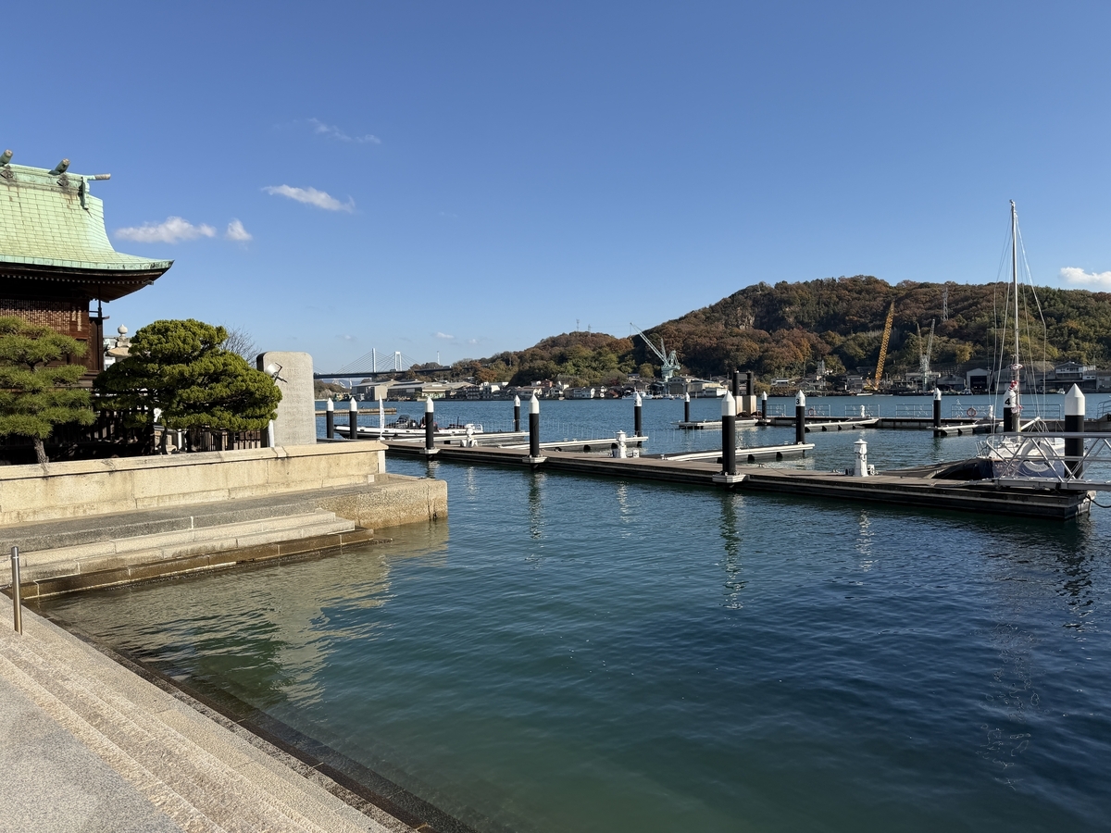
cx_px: 556
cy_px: 416
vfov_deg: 56.8
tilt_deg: -1.6
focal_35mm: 24
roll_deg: +0.5
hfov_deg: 71.6
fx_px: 770
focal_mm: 6.76
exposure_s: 1/4975
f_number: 1.78
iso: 80
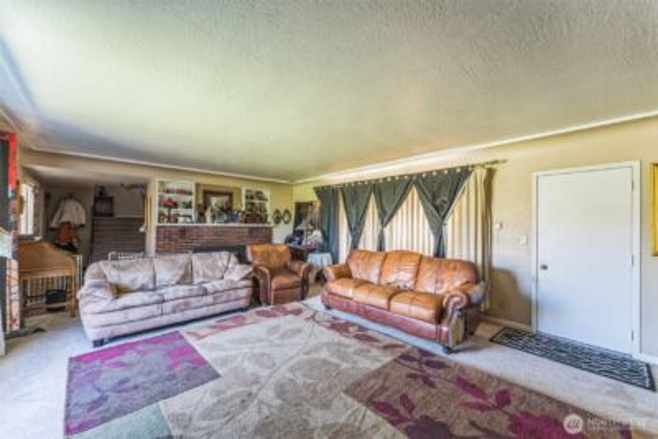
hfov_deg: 104.2
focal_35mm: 14
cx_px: 329
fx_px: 256
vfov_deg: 81.3
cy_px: 220
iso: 500
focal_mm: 14
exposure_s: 1/8
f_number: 8
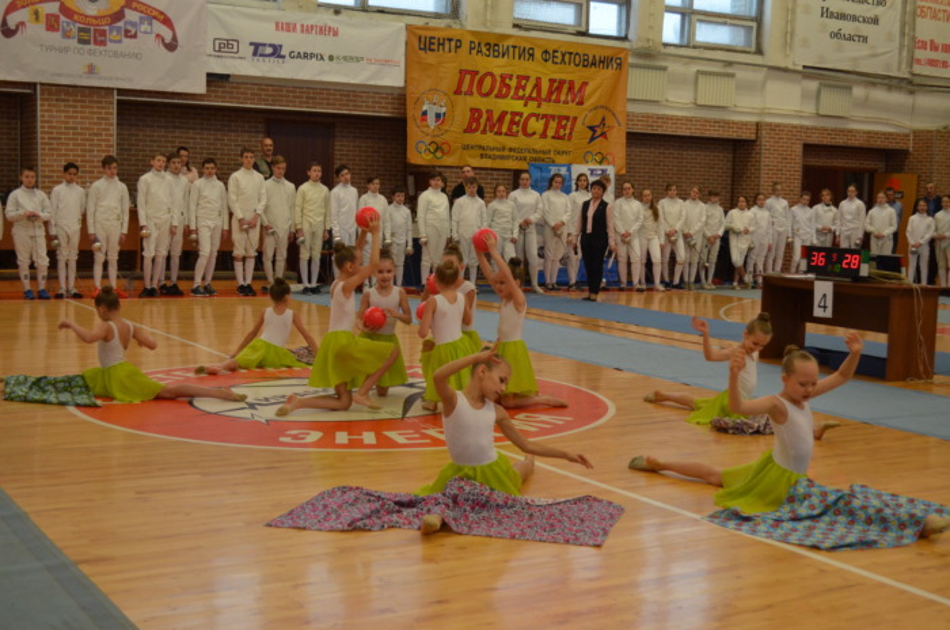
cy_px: 315
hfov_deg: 41.2
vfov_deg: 28.0
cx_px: 475
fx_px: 1264
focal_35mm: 48
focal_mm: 32
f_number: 4.8
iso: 1600
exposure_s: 1/200
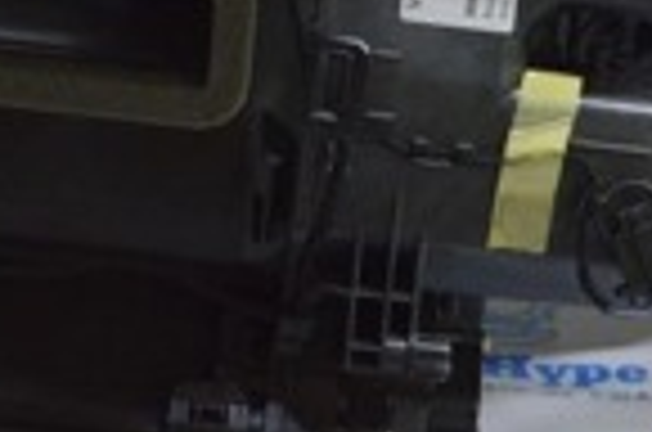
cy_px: 47
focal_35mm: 159
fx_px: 2873
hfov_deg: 12.9
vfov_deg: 8.6
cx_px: 553
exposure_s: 1/20
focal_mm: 24
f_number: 5.6
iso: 400
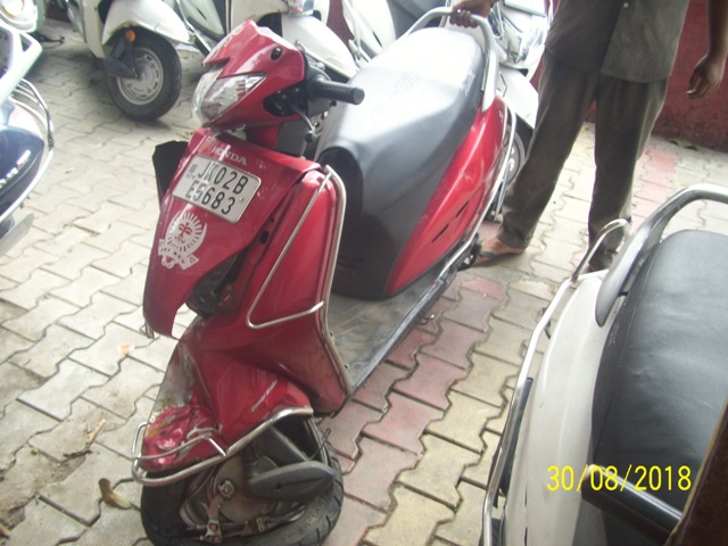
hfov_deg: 54.0
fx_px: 715
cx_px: 364
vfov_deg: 41.8
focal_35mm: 34
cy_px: 273
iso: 80
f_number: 2.9
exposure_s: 1/80
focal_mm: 5.7
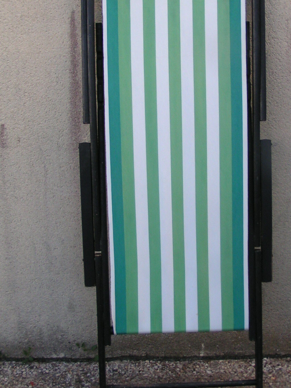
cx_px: 187
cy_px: 176
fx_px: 639
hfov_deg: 25.6
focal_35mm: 57
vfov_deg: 33.8
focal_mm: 5.8
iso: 50
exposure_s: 1/100
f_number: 4.5
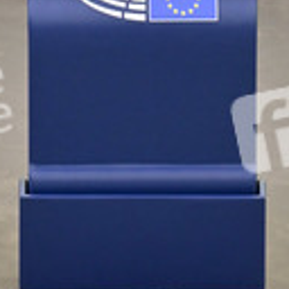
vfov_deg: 3.3
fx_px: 5006
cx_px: 143
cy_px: 7
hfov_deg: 3.3
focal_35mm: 530
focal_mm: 200
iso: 1000
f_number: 2.8
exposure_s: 1/250
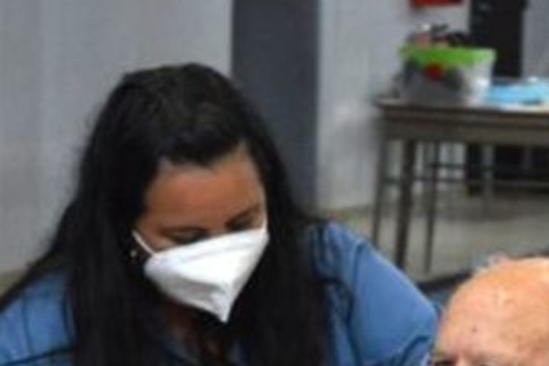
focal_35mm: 252
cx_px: 413
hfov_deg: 8.2
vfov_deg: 5.4
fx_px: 3835
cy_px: 510
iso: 3200
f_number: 5.6
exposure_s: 1/60
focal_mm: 55
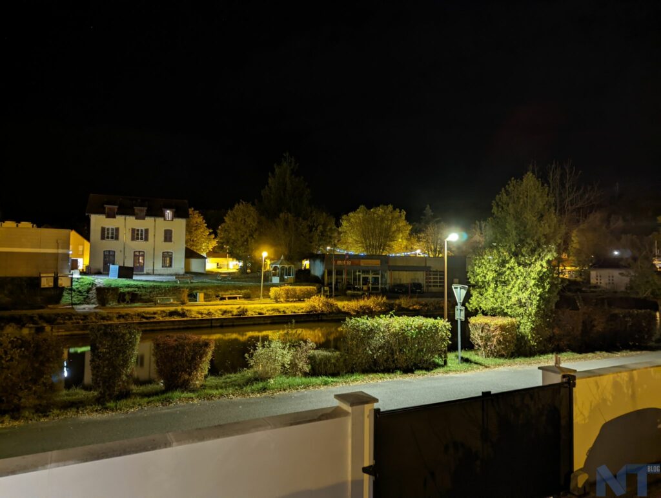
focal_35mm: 24
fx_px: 459
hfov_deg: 71.5
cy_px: 249
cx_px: 330
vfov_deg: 56.9
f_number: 1.85
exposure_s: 1/3
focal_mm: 6.81
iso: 645
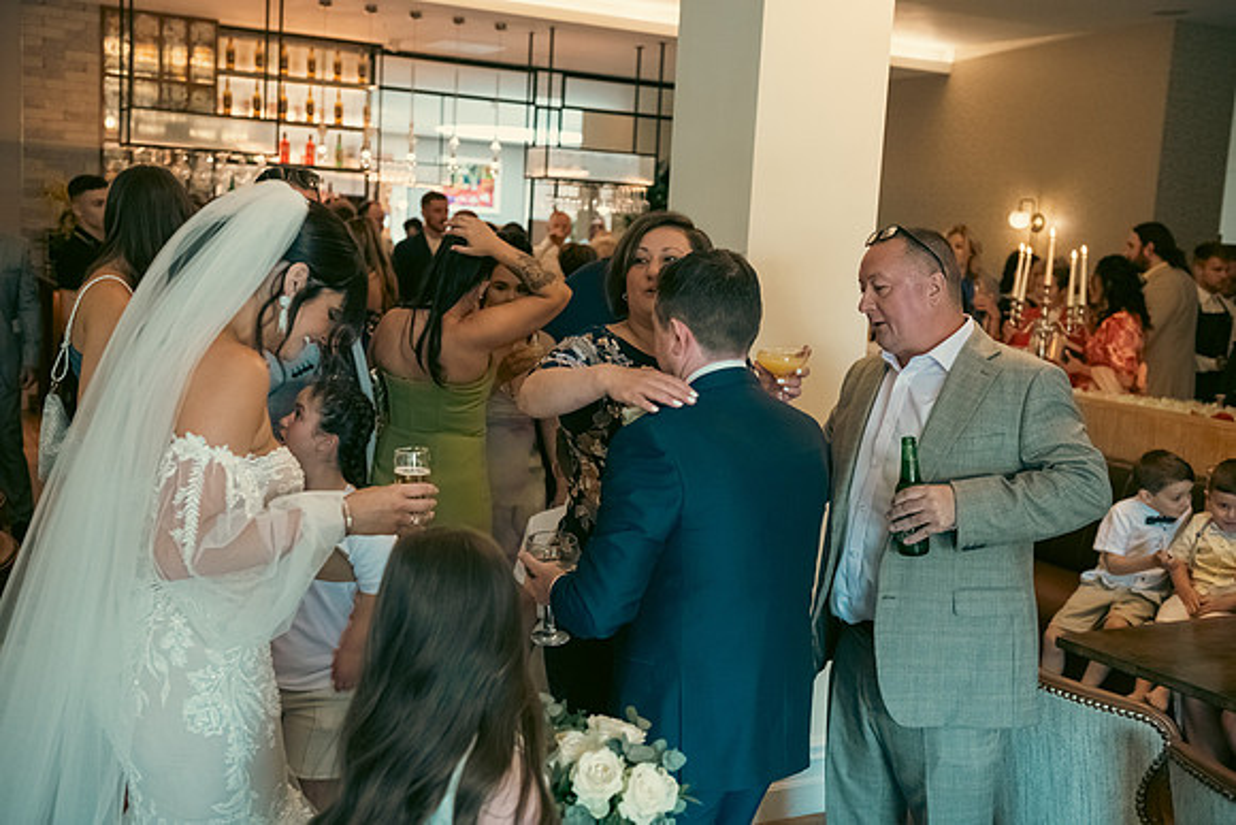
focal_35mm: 40
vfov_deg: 33.4
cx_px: 618
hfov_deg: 48.4
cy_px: 412
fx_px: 1374
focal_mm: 40
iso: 2000
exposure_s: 1/160
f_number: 3.5
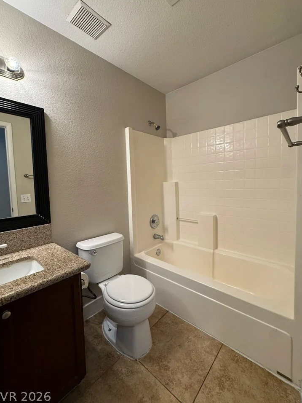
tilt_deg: -3.8
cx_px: 152
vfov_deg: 98.1
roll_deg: +1.2
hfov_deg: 81.7
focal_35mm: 15
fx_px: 174
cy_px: 191
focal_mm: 2.22
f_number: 2.2
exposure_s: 1/120
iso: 250
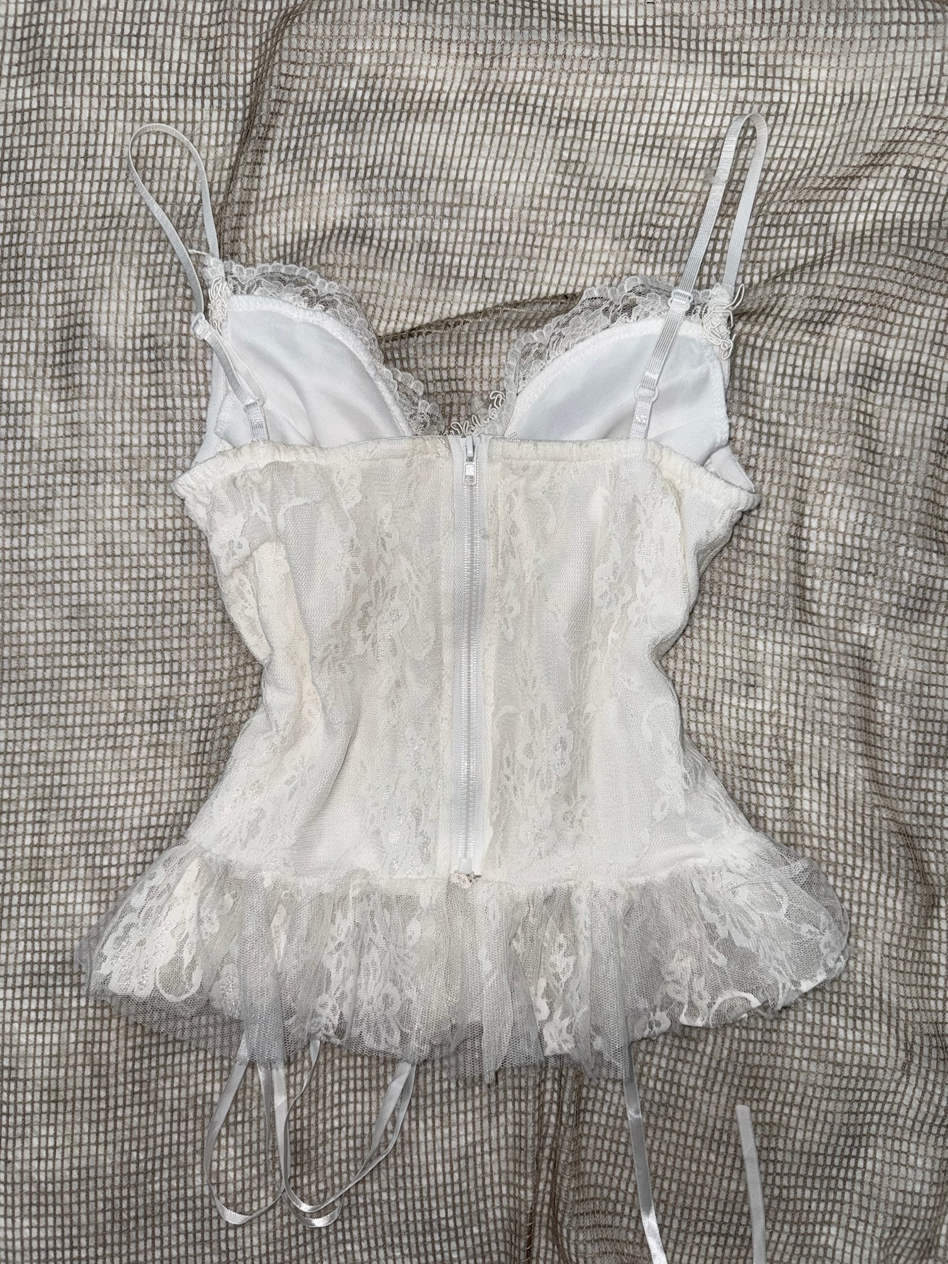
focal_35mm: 24
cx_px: 474
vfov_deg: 71.6
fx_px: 876
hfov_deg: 56.8
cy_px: 632
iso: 50
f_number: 1.78
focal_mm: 6.76
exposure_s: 1/70
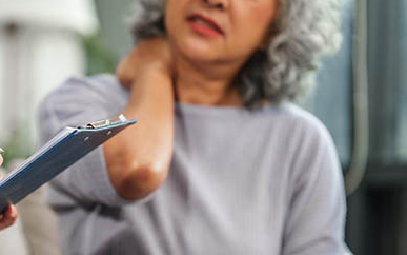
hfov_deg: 11.6
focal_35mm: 179
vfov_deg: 7.3
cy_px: 266
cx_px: 16
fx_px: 1986
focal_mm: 85
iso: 400
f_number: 2
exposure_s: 1/250
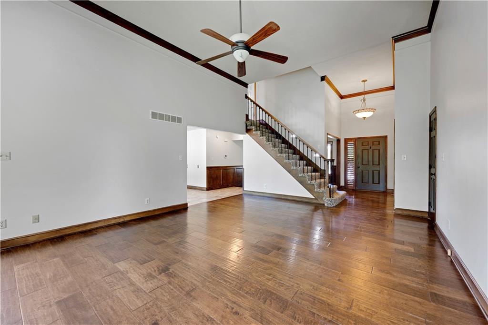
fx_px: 190
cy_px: 162
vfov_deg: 81.2
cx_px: 244
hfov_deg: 104.3
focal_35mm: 14
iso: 100
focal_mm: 14
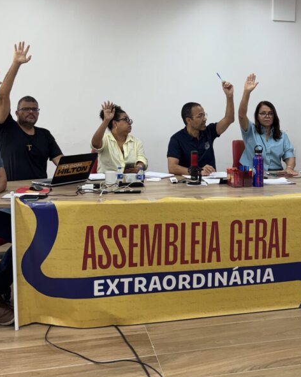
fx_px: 490
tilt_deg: +0.1
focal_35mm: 44
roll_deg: -1.4
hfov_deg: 34.0
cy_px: 107
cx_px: 182
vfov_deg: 41.1
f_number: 1.6
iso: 80
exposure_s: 1/120
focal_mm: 5.96
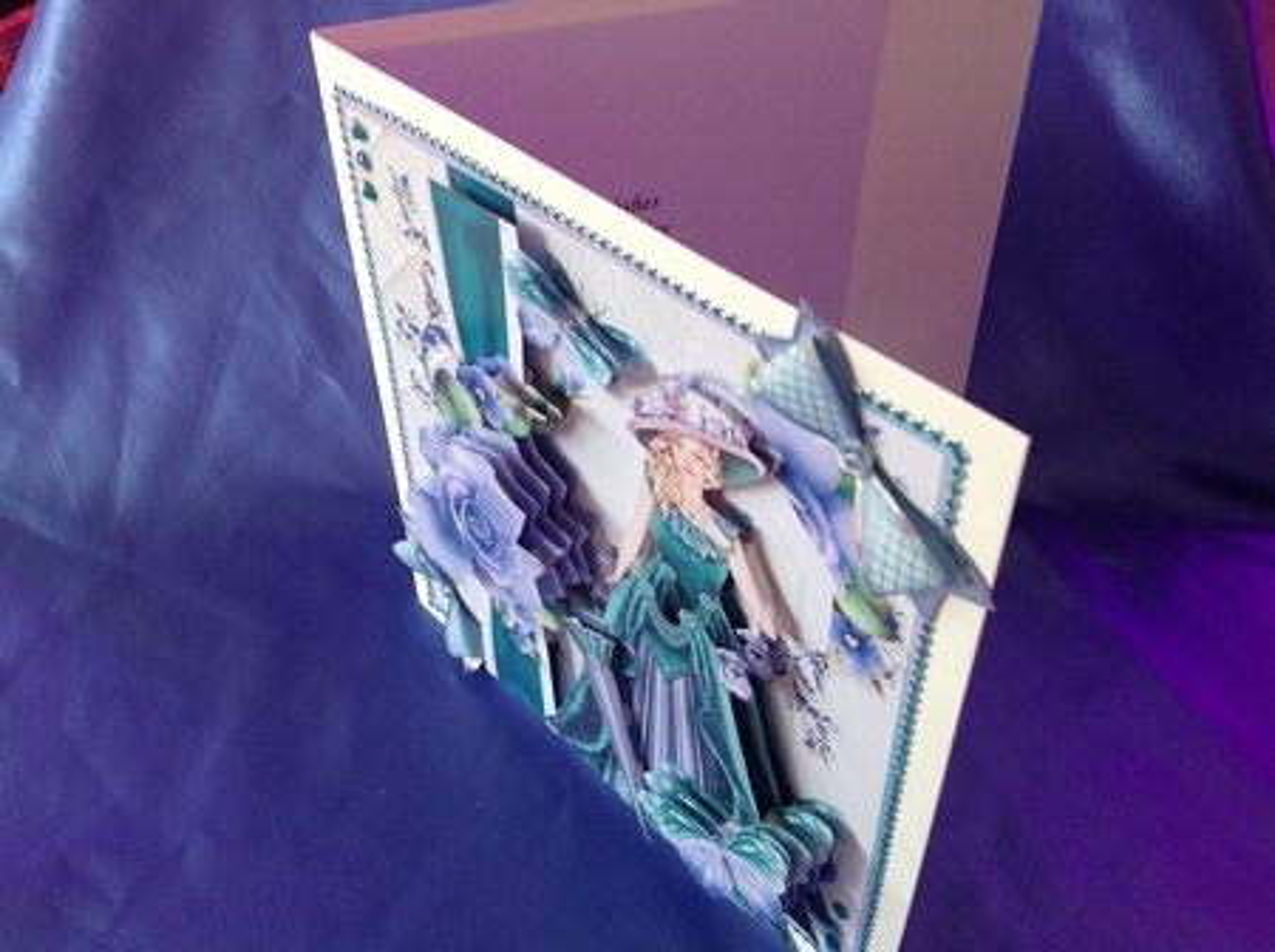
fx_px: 1287
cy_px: 476
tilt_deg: -42.8
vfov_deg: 40.6
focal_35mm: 35
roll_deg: +1.3
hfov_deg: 52.7
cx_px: 638
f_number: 2.4
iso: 100
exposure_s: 1/15
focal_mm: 4.28
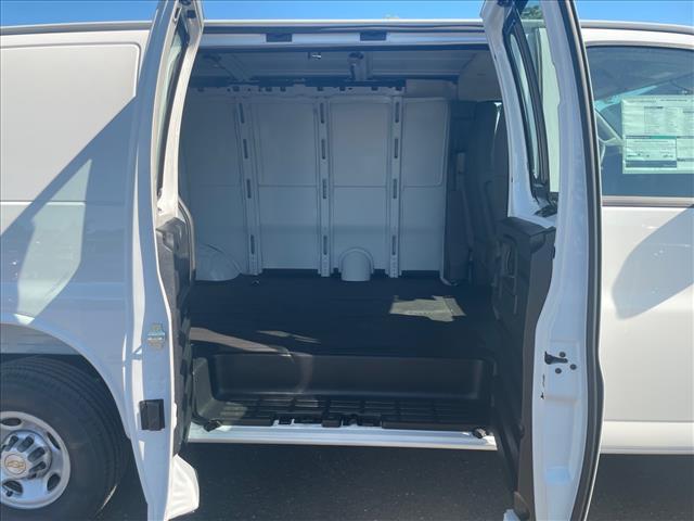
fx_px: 521
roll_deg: +1.8
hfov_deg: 67.3
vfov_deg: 53.1
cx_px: 347
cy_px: 260
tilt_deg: -10.1
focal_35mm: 26
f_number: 1.6
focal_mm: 4.2
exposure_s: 1/831
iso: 32
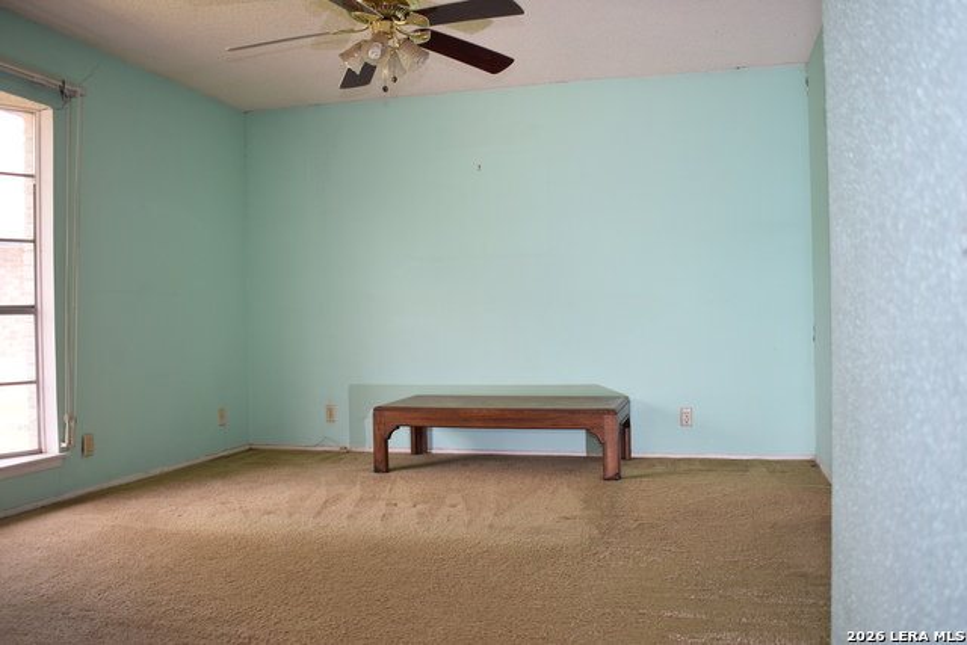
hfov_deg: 61.9
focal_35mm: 30
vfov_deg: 43.6
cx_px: 484
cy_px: 322
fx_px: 806
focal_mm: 20
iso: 200
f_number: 4
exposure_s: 1/60
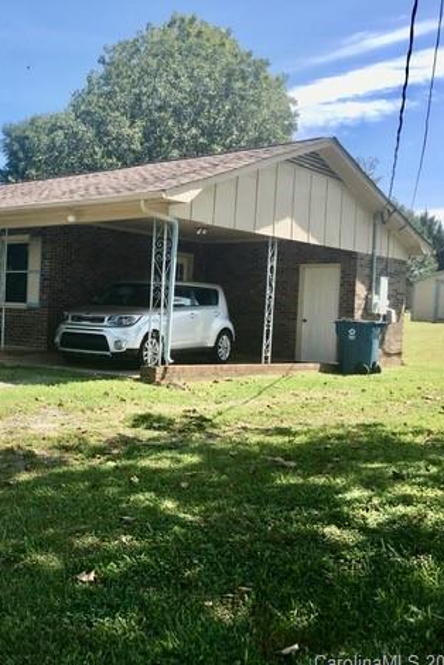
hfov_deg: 30.8
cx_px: 24
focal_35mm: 41
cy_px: 337
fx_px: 758
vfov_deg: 47.4
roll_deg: -2.6
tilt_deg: +0.1
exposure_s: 1/810
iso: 25
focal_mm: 4.15
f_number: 2.2
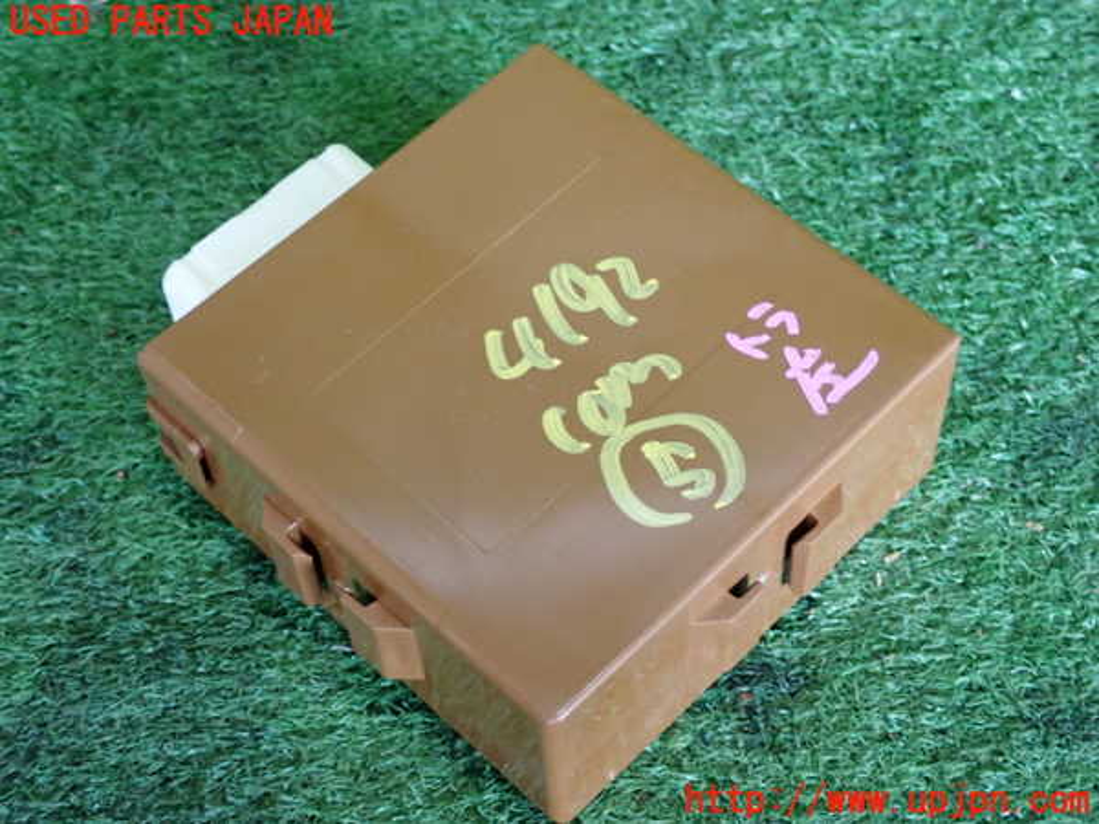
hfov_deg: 31.2
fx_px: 1968
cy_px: 412
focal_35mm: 62
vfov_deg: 23.7
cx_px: 550
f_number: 3.6
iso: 800
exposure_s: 1/25
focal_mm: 11.09
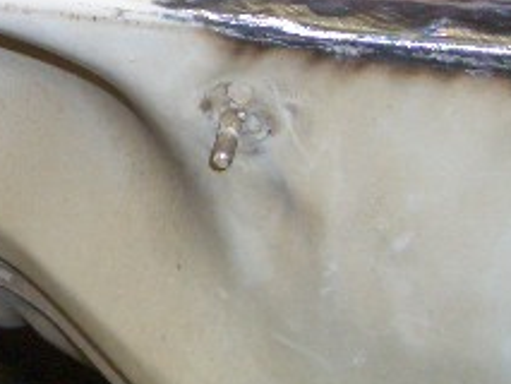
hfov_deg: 13.2
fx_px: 2171
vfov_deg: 10.0
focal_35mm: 147
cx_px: -36
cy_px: -55
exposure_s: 1/60
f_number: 3.1
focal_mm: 8.2
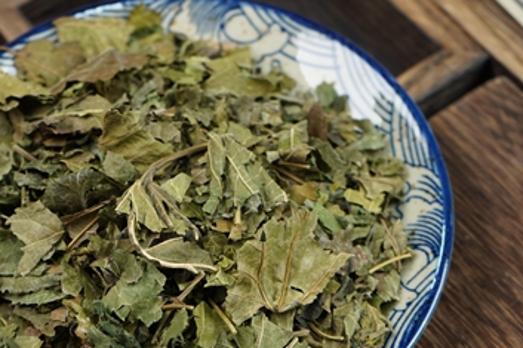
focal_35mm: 80
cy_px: 221
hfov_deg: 25.3
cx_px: 187
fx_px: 1162
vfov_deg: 17.0
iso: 640
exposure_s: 1/160
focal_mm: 47
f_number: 5.6
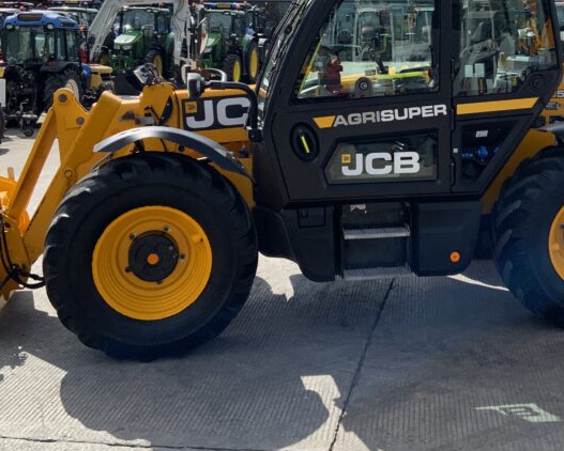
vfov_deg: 27.1
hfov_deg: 33.8
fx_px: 918
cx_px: 384
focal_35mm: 55
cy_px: 95
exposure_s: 1/2427
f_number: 1.8
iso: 16
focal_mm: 3
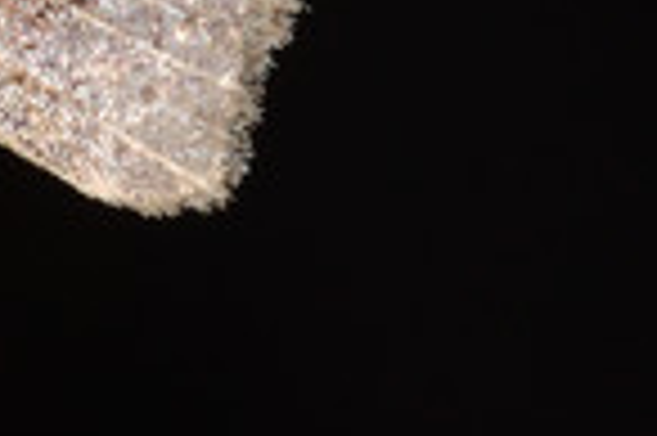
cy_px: -670
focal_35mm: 1477
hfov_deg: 1.4
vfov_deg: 0.9
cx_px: -369
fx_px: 26925
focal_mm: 150
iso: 400
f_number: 11
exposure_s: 1/250
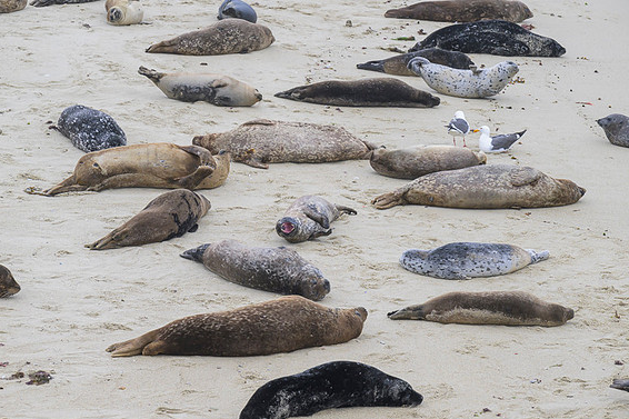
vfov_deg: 6.7
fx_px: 3581
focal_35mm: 205
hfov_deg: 10.0
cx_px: 311
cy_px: 206
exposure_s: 1/800
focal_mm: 200
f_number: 9
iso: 1000
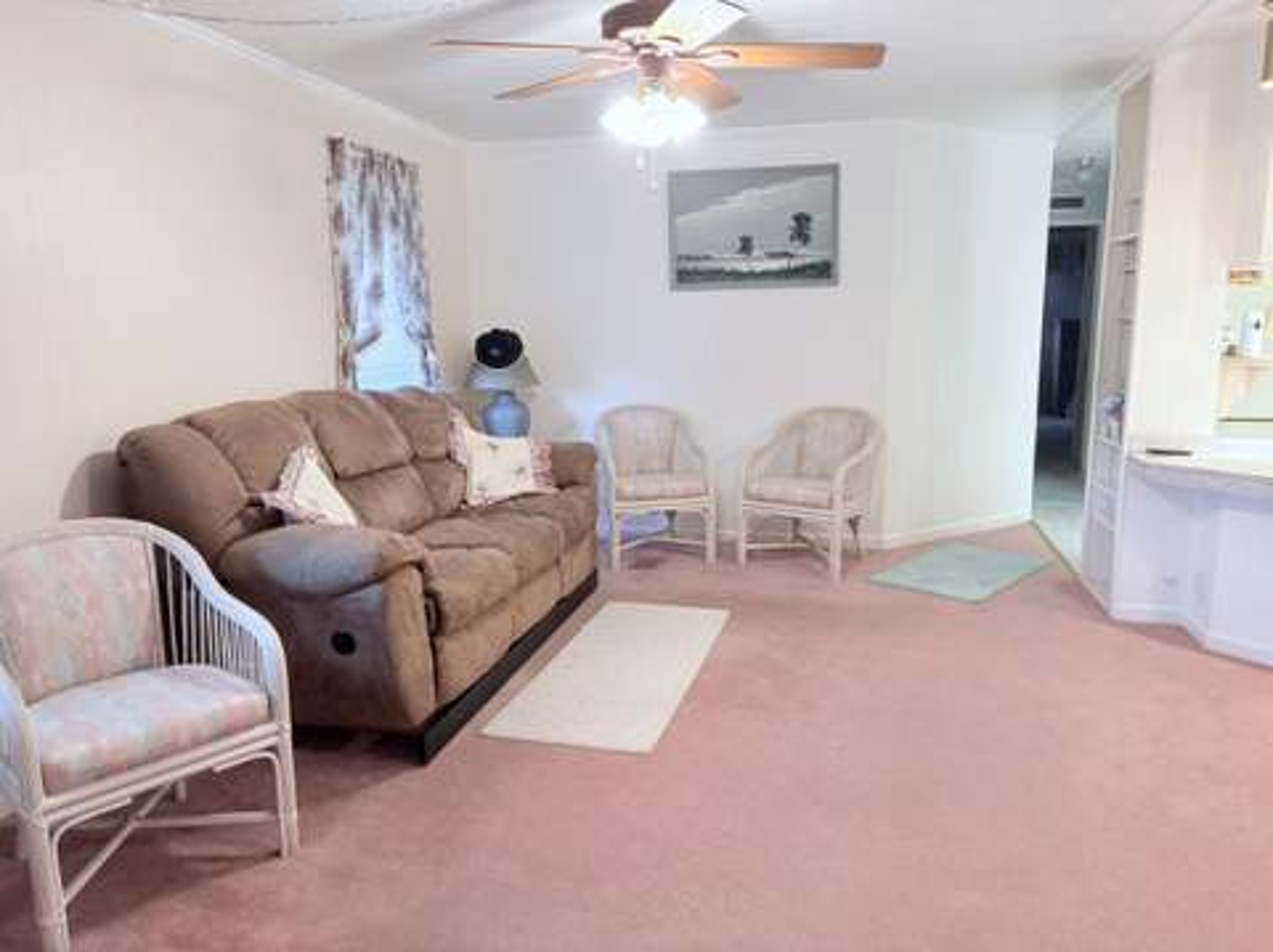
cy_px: 476
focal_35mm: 26
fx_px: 955
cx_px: 636
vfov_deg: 53.0
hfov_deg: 67.4
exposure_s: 1/60
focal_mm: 5.96
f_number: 1.6
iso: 320
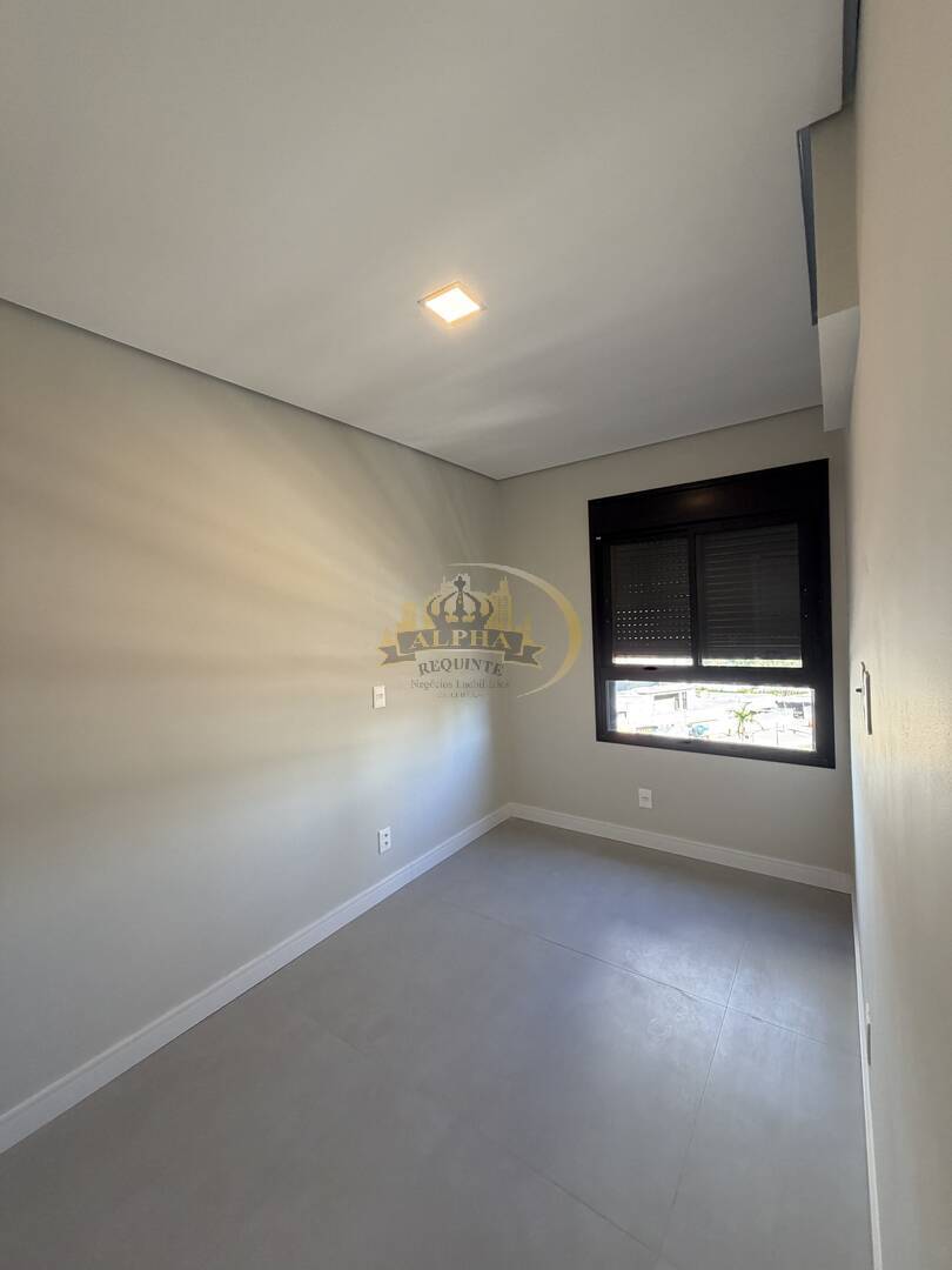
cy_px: 635
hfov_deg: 85.7
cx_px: 476
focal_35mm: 14
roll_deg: +2.2
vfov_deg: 102.1
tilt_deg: -1.9
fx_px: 513
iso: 250
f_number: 2.2
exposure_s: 1/121
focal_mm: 2.22
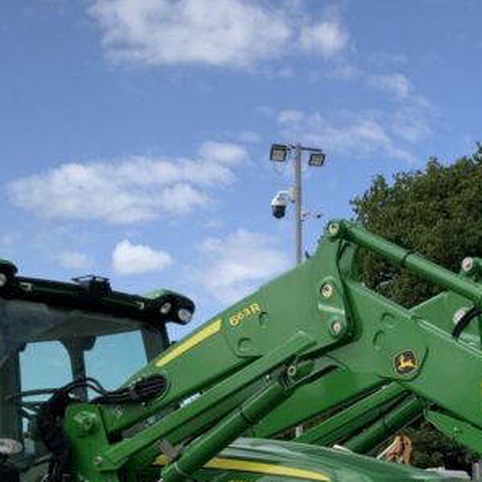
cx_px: 374
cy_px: 490
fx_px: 1386
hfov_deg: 19.6
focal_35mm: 88
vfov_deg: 19.1
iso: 16
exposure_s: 1/1377
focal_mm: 3
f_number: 1.8
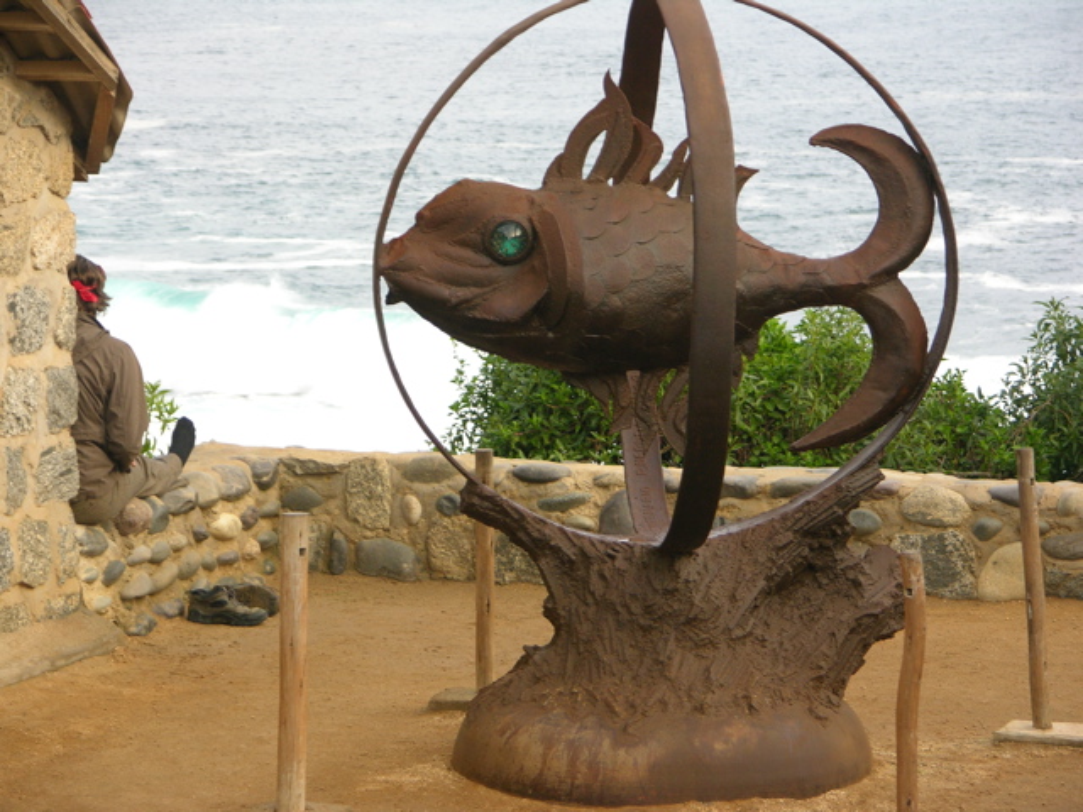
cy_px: 406
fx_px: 4693
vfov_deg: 9.9
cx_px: 542
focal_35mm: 150
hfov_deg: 13.2
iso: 100
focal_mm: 37.7
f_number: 3.9
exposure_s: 1/126
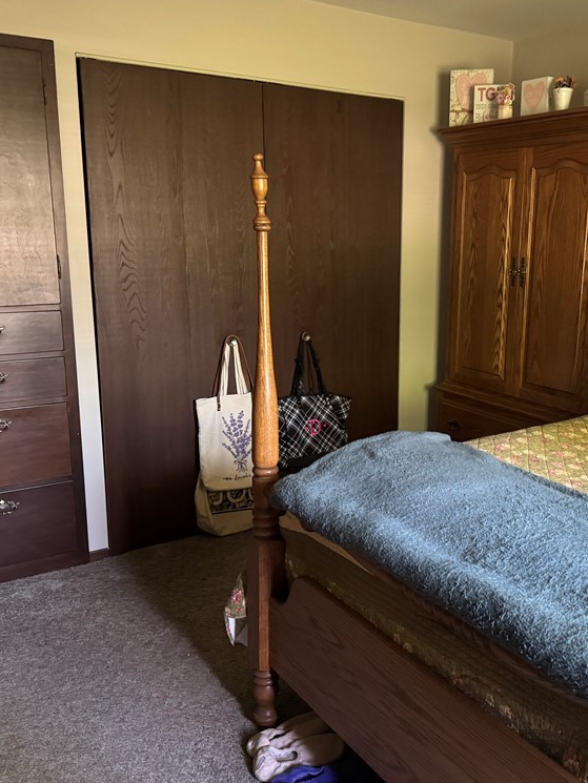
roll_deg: -1.1
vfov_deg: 55.3
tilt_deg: -11.3
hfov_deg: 42.3
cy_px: 395
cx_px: 398
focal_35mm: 33
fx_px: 747
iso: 800
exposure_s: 1/30
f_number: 1.78
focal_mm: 6.76
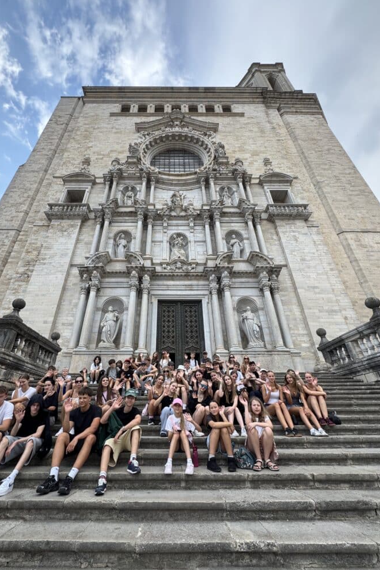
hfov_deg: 77.1
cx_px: 171
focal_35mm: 15
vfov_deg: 100.4
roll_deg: -2.9
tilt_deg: +28.6
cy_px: 283
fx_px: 237
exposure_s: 1/470
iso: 40
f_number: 2.2
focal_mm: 2.22
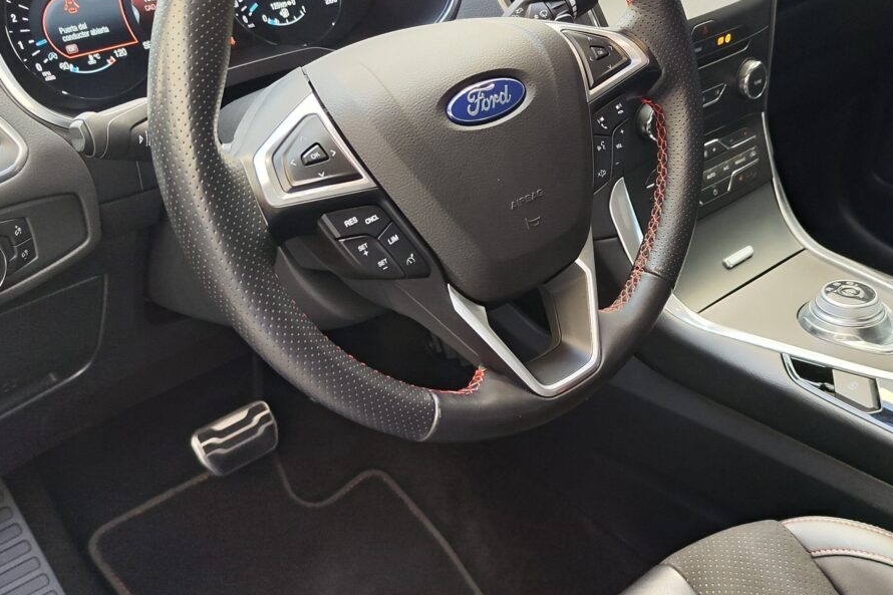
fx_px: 1066
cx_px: 545
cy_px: 289
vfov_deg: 31.2
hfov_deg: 45.1
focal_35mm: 43
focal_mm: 7.01
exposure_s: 1/82.6
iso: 334
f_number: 1.69
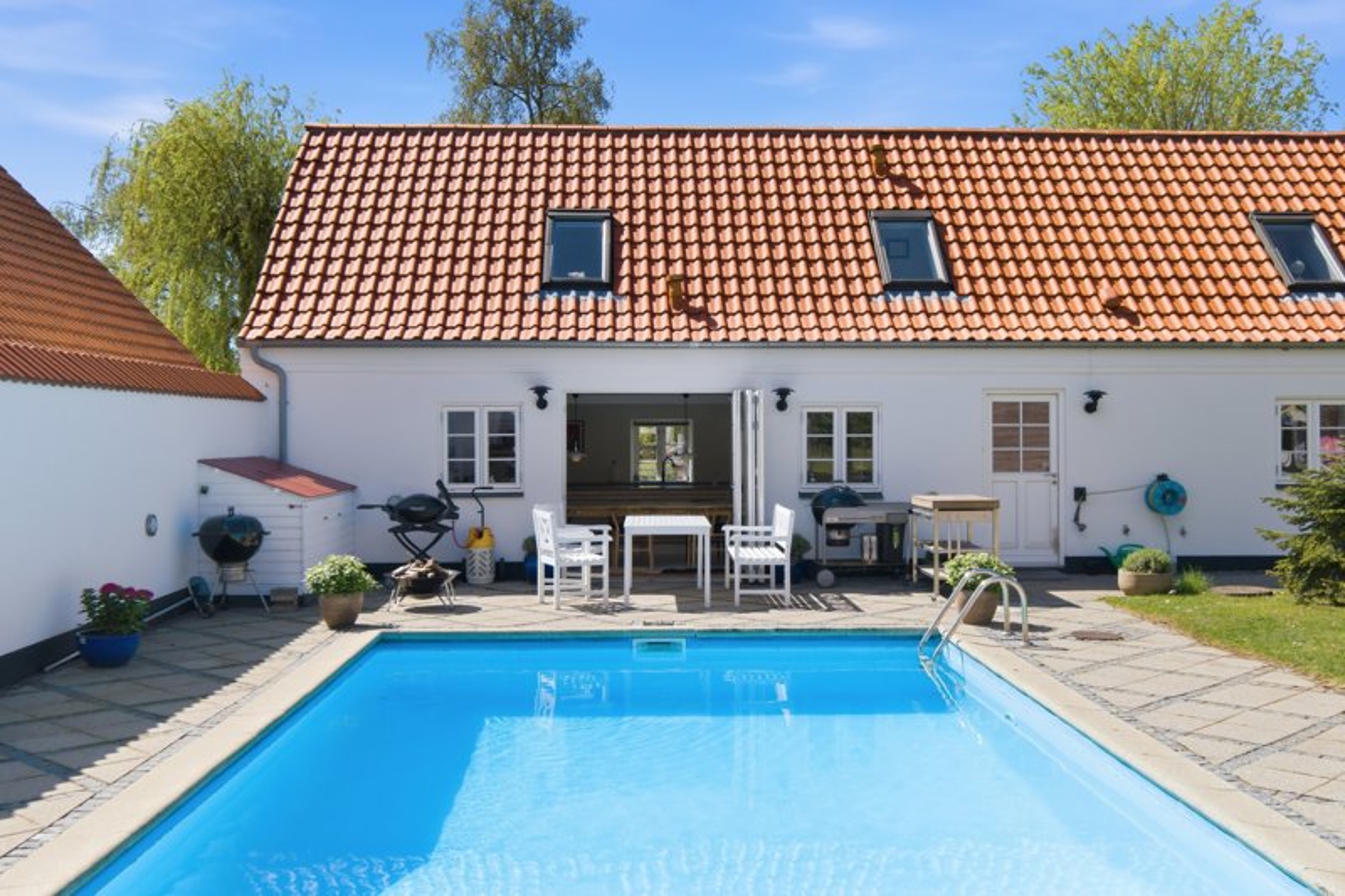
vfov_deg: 36.9
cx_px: 672
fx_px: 1345
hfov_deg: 53.1
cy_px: 448
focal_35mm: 36
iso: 200
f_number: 8
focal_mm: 24
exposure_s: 1/400
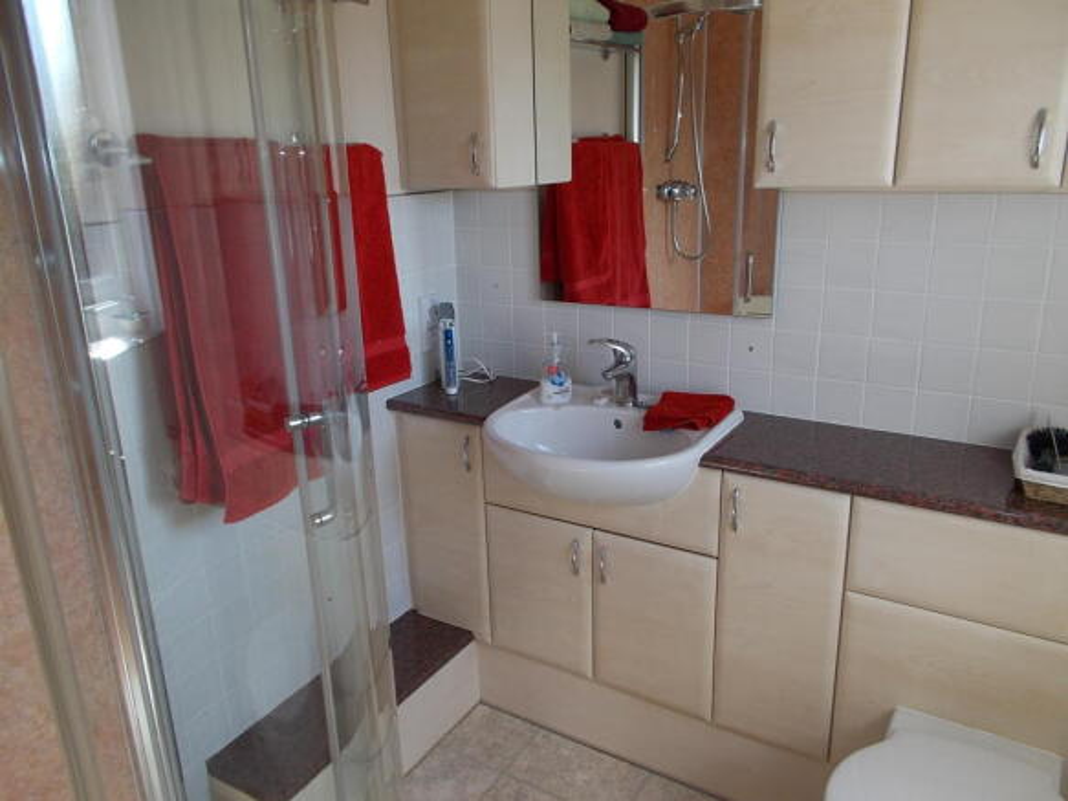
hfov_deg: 67.3
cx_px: 534
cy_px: 400
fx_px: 802
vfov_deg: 53.0
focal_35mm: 26
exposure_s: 1/50
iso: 80
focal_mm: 4.6
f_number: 3.2
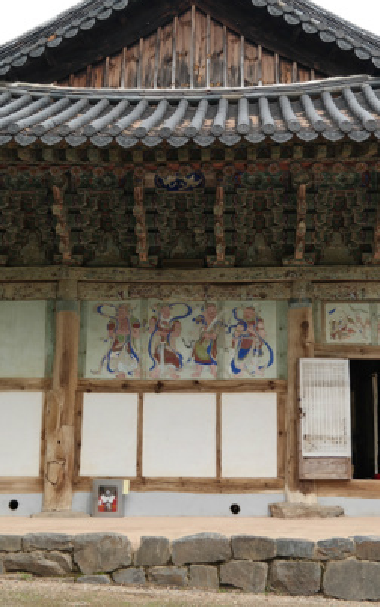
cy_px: 246
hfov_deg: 23.1
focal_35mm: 56
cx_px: 178
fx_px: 928
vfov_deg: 36.2
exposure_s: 1/250
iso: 100
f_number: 4
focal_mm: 19
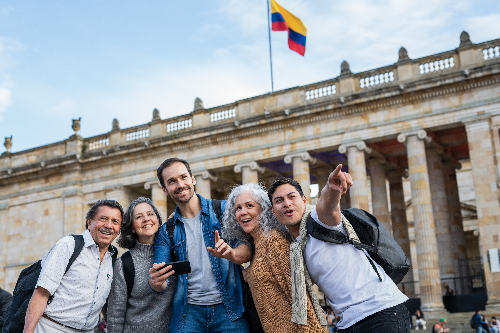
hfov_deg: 39.6
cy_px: 166
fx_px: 694
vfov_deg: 27.0
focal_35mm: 50
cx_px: 250
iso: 250
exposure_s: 1/125
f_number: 4
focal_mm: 50
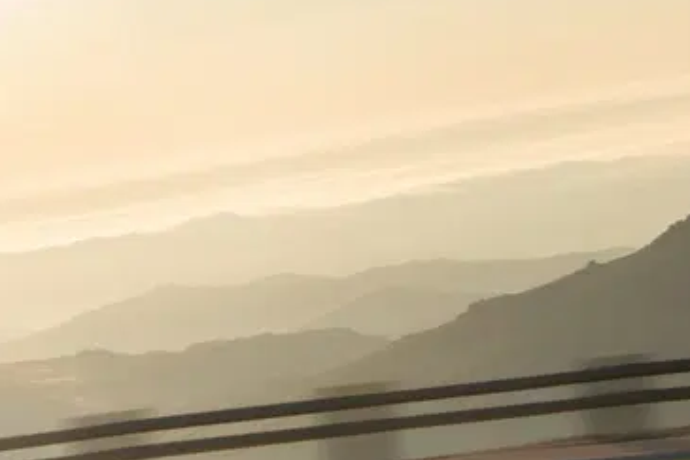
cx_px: -113
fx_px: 2835
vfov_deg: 9.2
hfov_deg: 13.5
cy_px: 509
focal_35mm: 148
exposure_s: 1/25
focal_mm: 45
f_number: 16
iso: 100
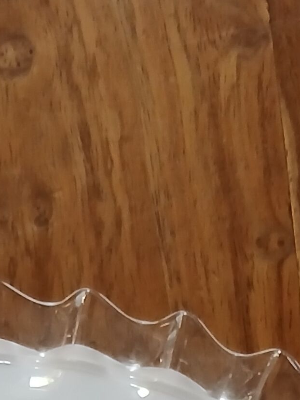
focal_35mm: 128
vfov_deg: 12.7
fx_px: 1479
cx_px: -14
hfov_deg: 11.4
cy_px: 890
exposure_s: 1/33.3
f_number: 1.8
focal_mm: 3.98
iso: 250
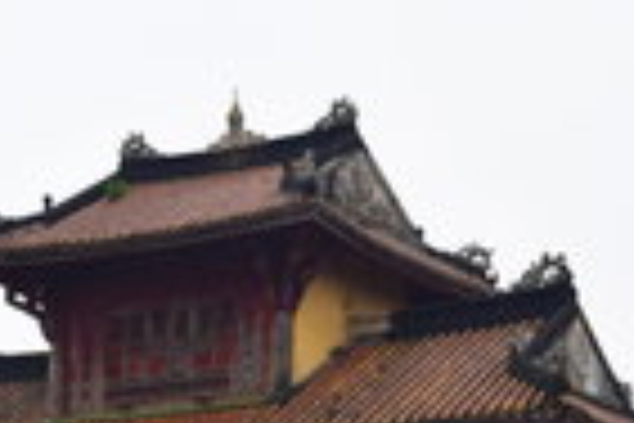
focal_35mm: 136
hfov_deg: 15.0
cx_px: 202
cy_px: 479
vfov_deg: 10.0
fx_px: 2395
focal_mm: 32
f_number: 10
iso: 400
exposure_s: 1/200
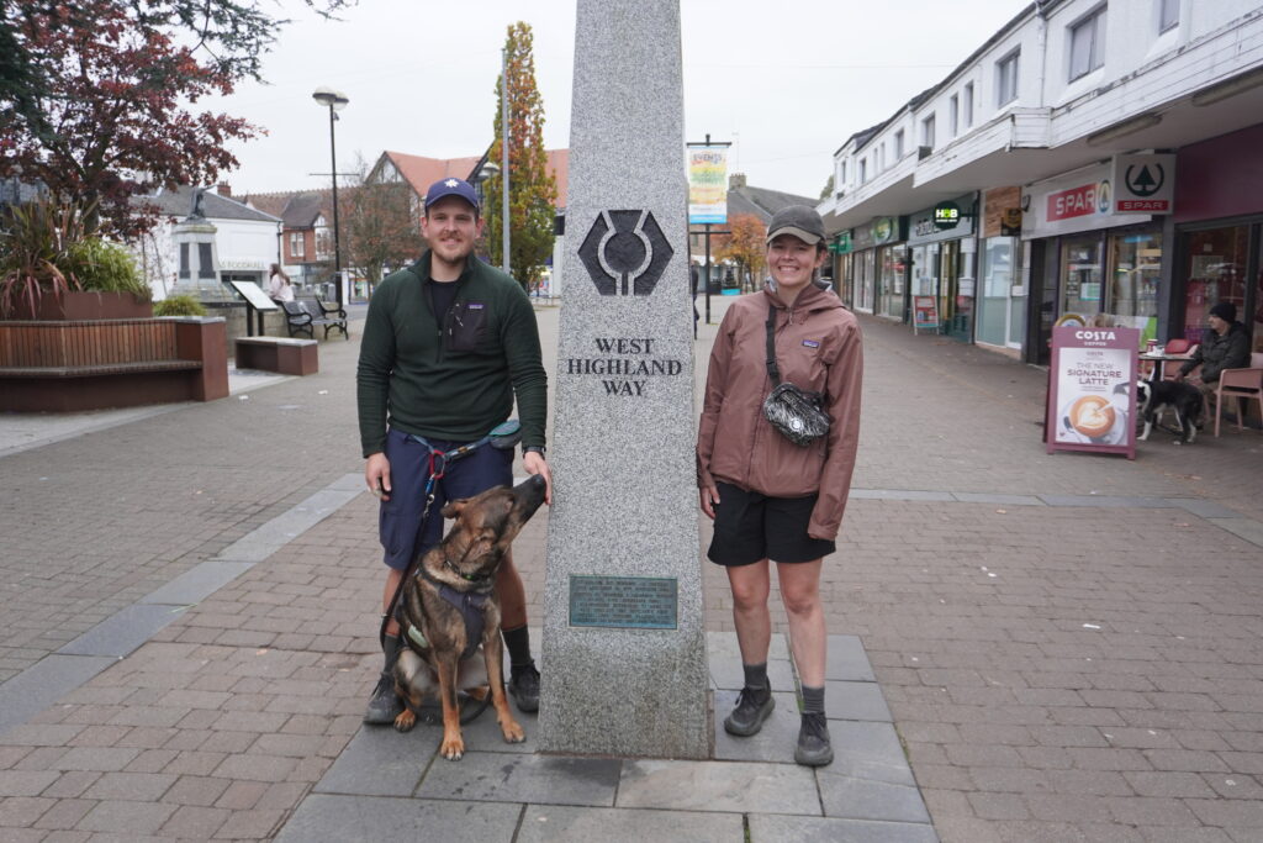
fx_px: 1053
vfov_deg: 43.6
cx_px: 632
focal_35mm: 30
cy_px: 422
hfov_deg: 61.9
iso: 320
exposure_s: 1/160
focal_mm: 20
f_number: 4
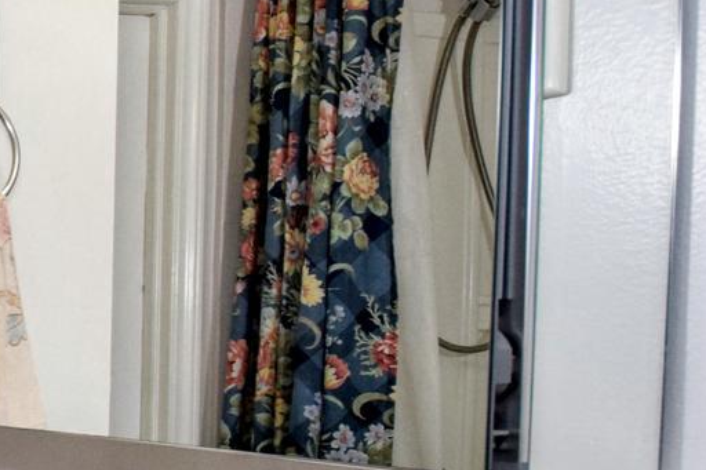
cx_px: -469
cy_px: 421
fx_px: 1411
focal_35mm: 72
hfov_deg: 21.4
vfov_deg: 18.6
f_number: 5.6
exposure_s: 1/125
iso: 800
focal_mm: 12
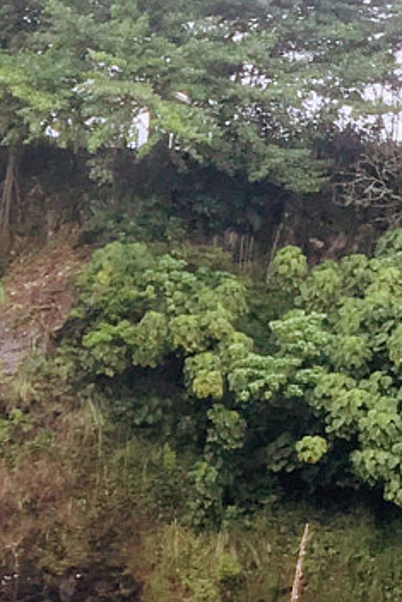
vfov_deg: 14.7
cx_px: -423
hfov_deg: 9.3
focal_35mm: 137
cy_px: 634
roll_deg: -2.1
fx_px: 2292
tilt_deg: -8.2
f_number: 2.2
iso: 32
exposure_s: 1/120
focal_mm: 4.15
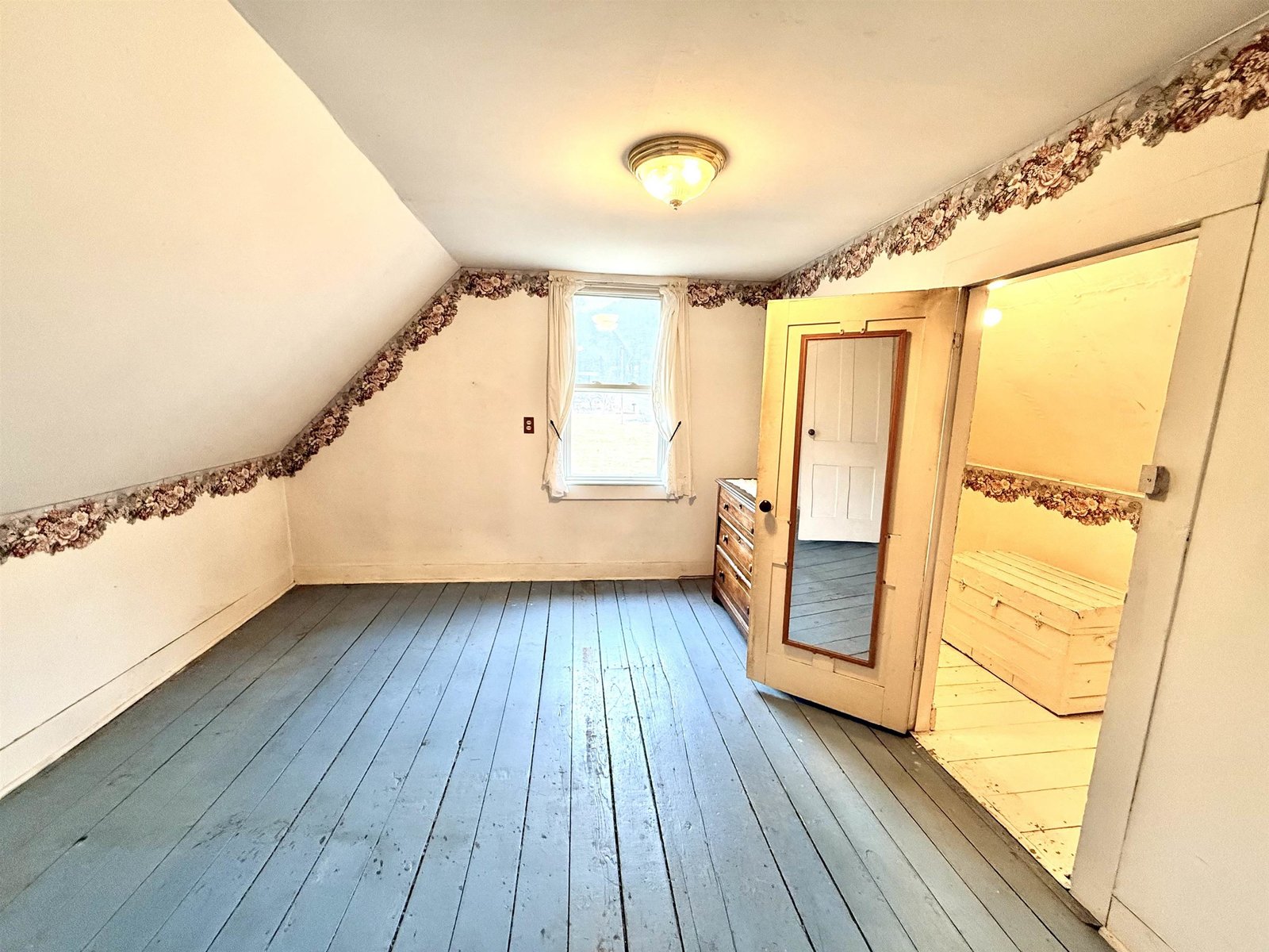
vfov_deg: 85.7
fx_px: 513
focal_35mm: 14
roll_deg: -1.8
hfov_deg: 102.1
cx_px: 634
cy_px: 476
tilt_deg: -9.8
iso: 400
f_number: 2.2
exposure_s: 1/120
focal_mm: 2.22
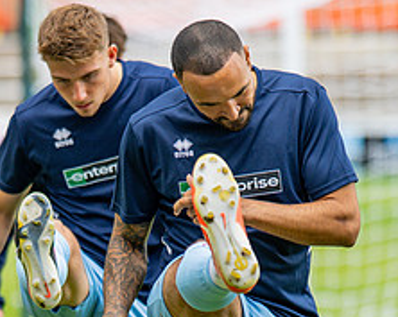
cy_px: 312
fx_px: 6011
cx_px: 79
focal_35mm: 511
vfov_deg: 3.0
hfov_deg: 3.8
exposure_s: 1/1600
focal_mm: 135
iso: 160
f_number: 1.8
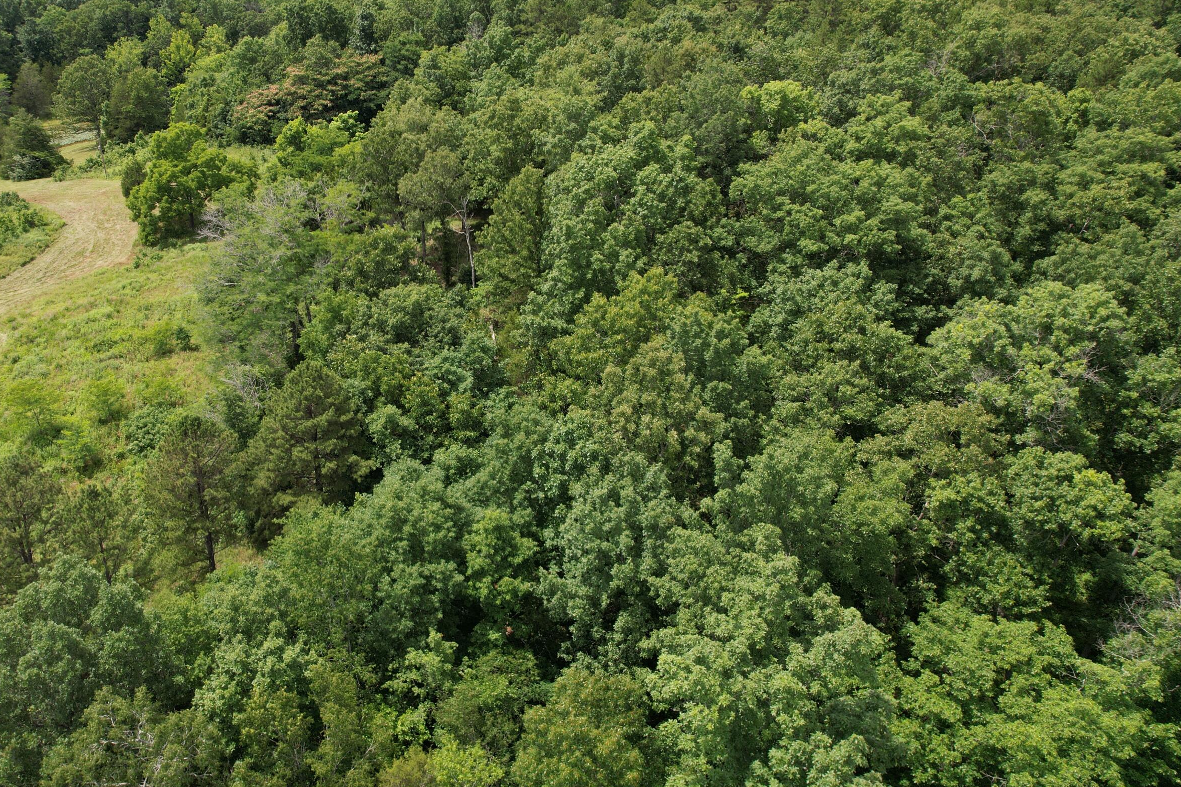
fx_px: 918
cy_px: 330
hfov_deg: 64.5
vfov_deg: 46.2
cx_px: 440
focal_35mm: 28
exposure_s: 1/1250
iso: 130
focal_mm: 8.38
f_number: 2.8
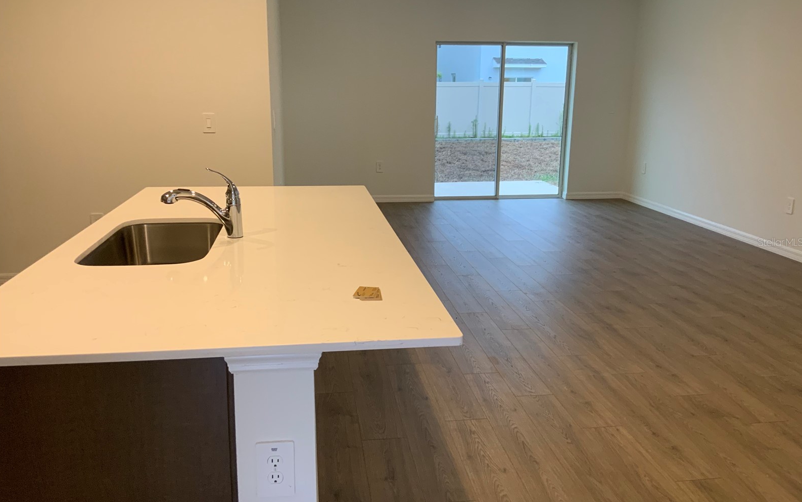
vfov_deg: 40.6
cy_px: 242
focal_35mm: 31
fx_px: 678
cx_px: 401
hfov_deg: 61.2
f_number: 1.8
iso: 100
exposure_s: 1/60
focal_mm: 3
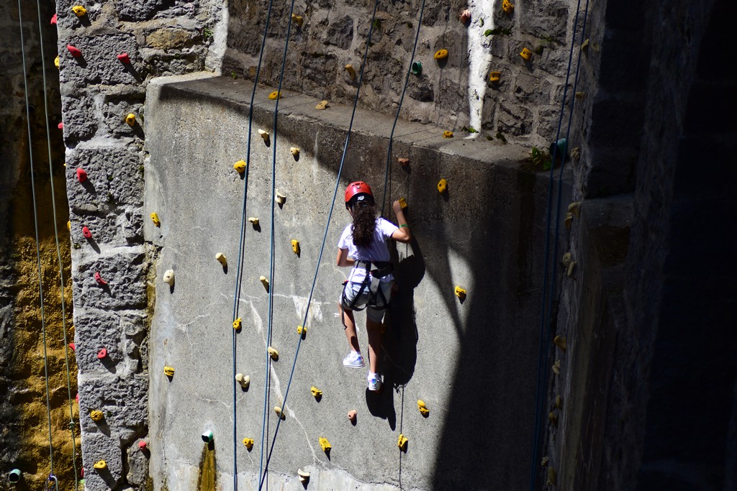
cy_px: 246
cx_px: 368
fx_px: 3378
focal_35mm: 165
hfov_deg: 12.5
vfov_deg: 8.3
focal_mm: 110
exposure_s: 1/640
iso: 100
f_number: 4
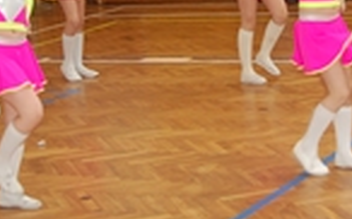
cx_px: 222
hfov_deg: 15.4
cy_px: -51
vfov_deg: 9.5
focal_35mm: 136
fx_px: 1304
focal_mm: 26
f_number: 4
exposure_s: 1/60
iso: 450
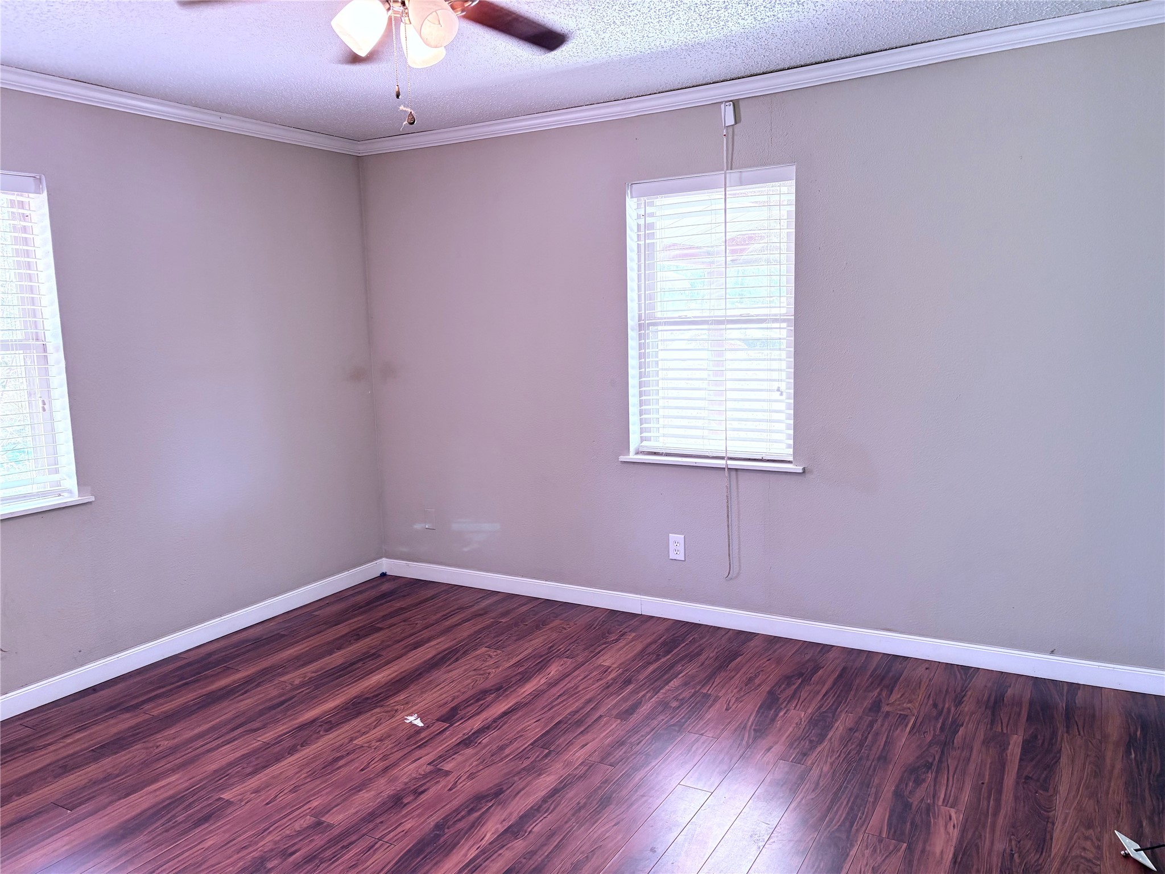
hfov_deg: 67.3
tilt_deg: -7.4
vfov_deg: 53.1
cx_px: 582
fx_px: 875
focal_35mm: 26
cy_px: 437
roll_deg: +2.6
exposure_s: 1/60
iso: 160
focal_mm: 5.96
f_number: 1.6
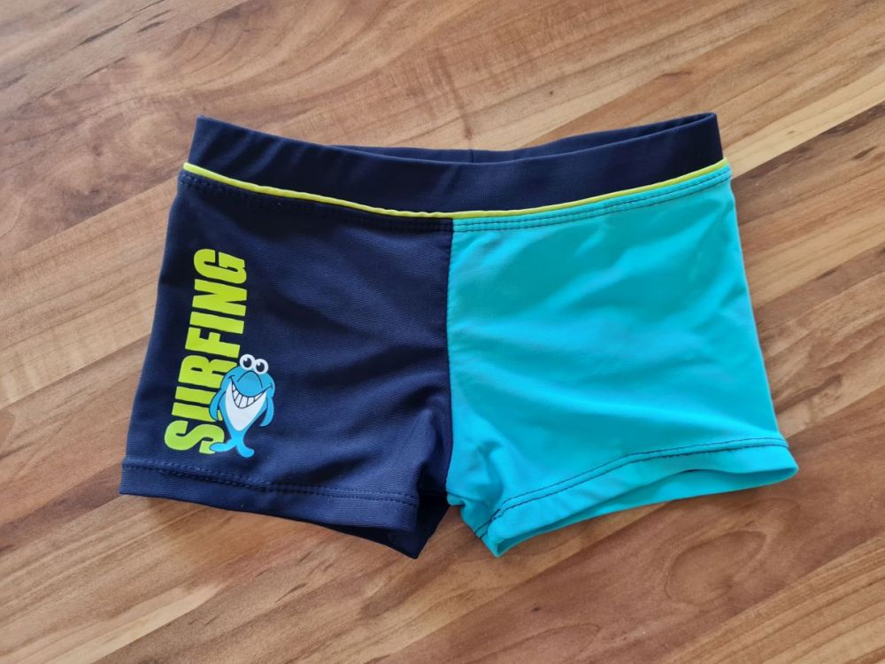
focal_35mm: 26
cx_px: 442
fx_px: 665
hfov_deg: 67.3
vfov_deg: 53.1
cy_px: 332
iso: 250
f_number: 1.8
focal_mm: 5.4
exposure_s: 1/40
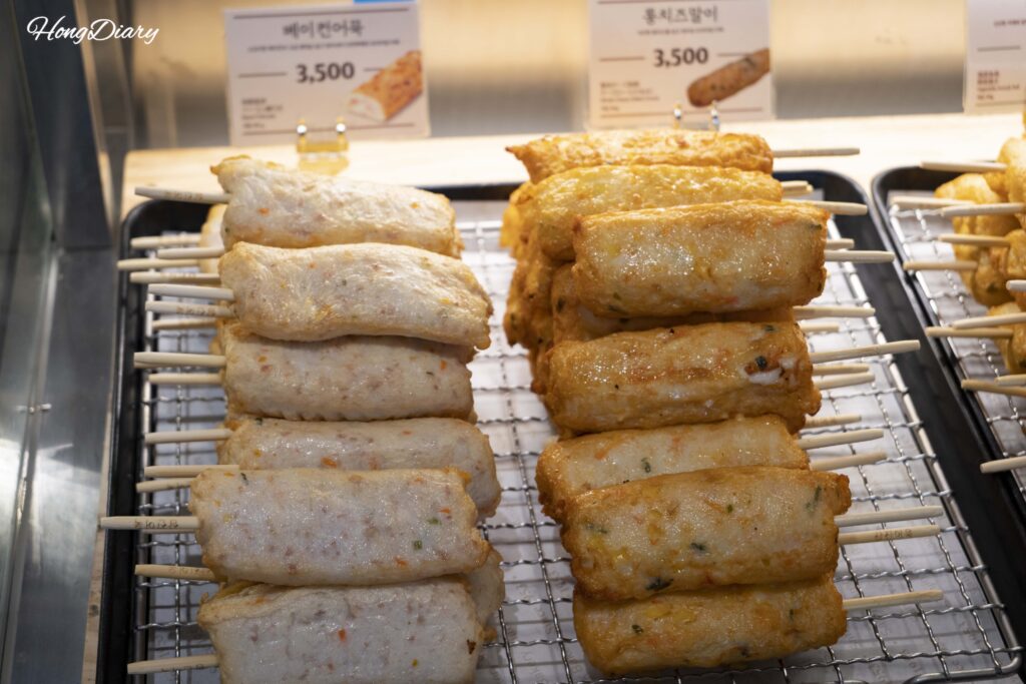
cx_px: 513
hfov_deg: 33.4
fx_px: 1710
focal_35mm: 60
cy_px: 342
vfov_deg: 22.6
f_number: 5.6
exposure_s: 1/160
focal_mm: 60
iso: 800
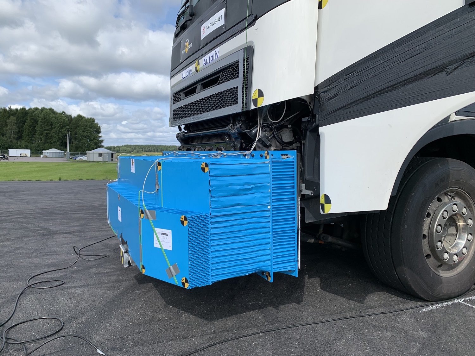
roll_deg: -0.9
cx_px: 238
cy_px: 178
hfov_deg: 67.3
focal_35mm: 26
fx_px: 357
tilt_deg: -3.6
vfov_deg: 53.1
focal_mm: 4.25
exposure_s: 1/2075
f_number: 1.8
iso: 25
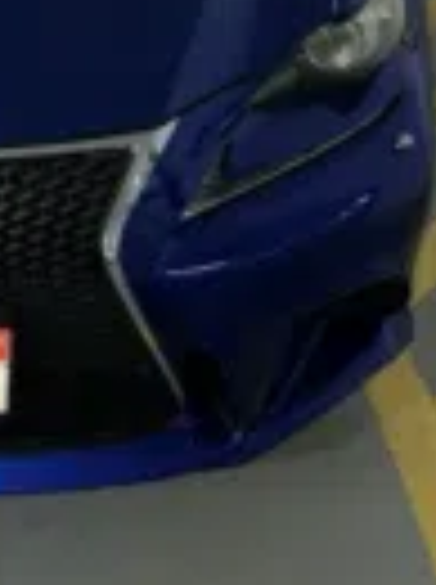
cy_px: -72
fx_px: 1247
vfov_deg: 24.5
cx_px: -76
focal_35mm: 74
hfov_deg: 18.8
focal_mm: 6.86
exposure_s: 1/12
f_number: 1.78
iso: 100
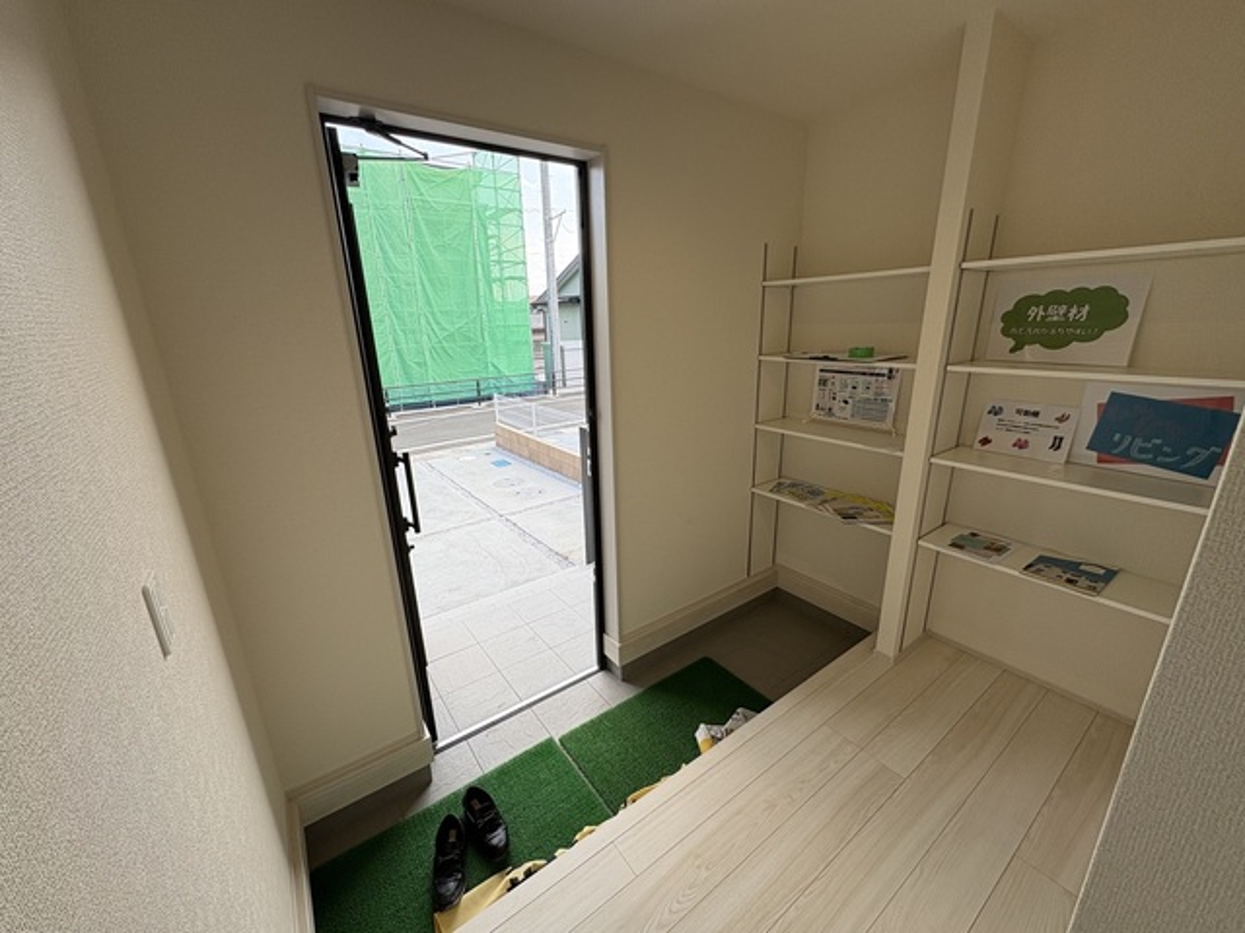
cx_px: 622
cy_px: 466
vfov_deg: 85.7
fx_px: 504
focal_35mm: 14
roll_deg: +1.3
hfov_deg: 102.1
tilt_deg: -15.6
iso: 40
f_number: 2.2
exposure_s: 1/141
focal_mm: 2.22
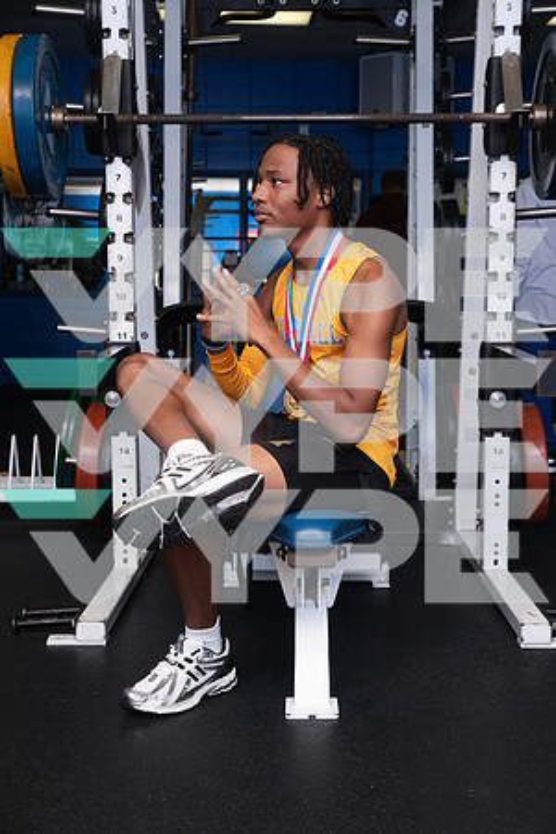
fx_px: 1205
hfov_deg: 26.0
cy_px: 417
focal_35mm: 52
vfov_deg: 38.2
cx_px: 278
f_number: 6.3
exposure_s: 1/400
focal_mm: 52
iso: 500
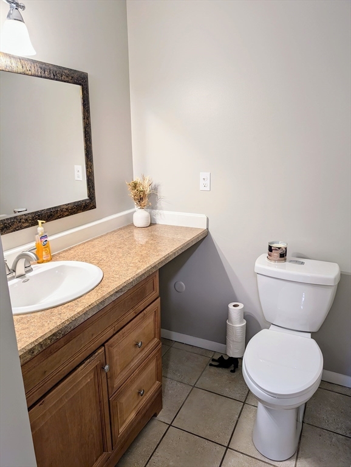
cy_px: 234
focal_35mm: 24
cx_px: 176
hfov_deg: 56.9
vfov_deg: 71.5
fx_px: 324
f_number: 1.68
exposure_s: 1/24
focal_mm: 6.9
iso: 36
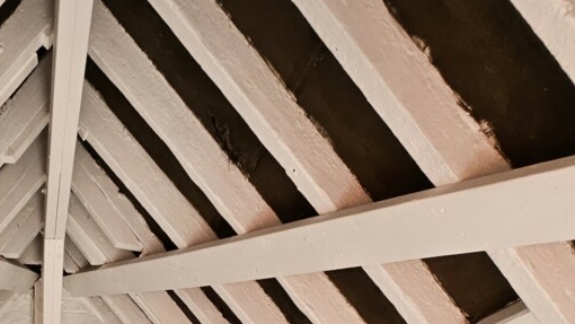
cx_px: 89
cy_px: 550
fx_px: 564
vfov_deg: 22.4
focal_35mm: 37
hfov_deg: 49.7
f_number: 2.2
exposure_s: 1/51
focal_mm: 1.74
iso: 80
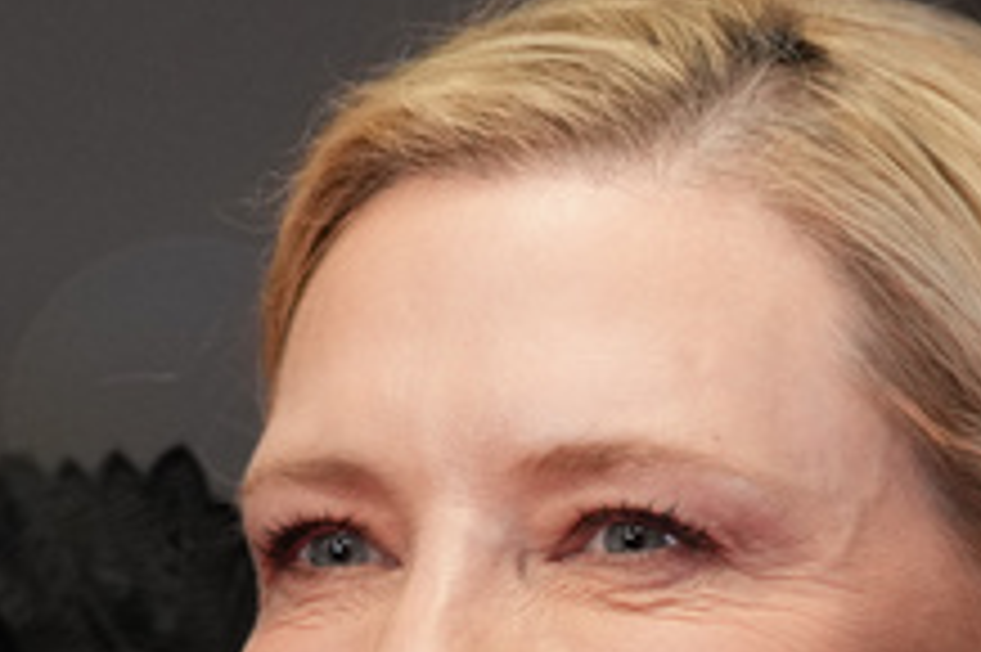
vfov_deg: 1.0
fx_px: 38365
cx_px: 612
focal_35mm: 1409
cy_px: 1300
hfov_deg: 1.5
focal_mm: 300
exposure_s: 1/640
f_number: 2.8
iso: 2000
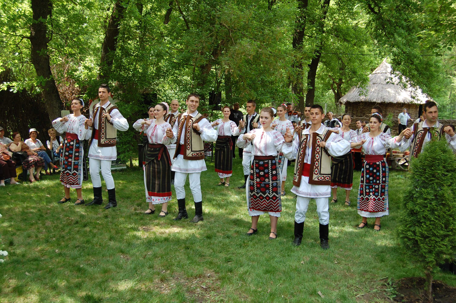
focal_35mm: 39
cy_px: 152
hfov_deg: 49.6
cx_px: 228
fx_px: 494
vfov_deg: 34.1
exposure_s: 1/125
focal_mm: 26
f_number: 5.6
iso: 200
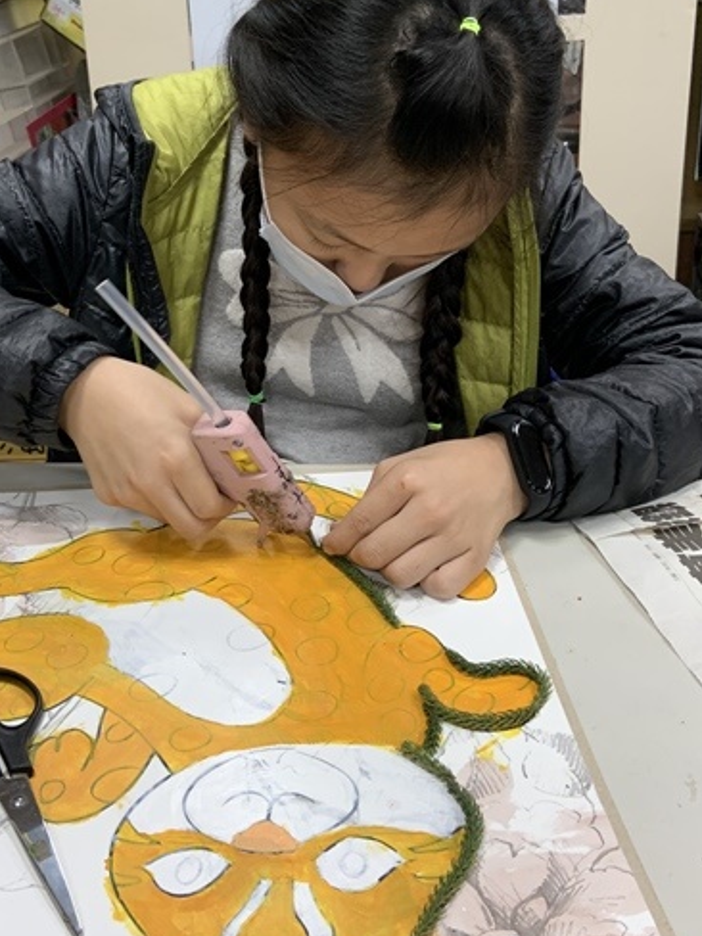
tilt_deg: -25.2
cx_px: 292
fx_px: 1082
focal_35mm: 40
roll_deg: +4.9
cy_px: 361
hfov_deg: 35.9
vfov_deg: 46.5
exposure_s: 1/60
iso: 80
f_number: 1.8
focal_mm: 4.25
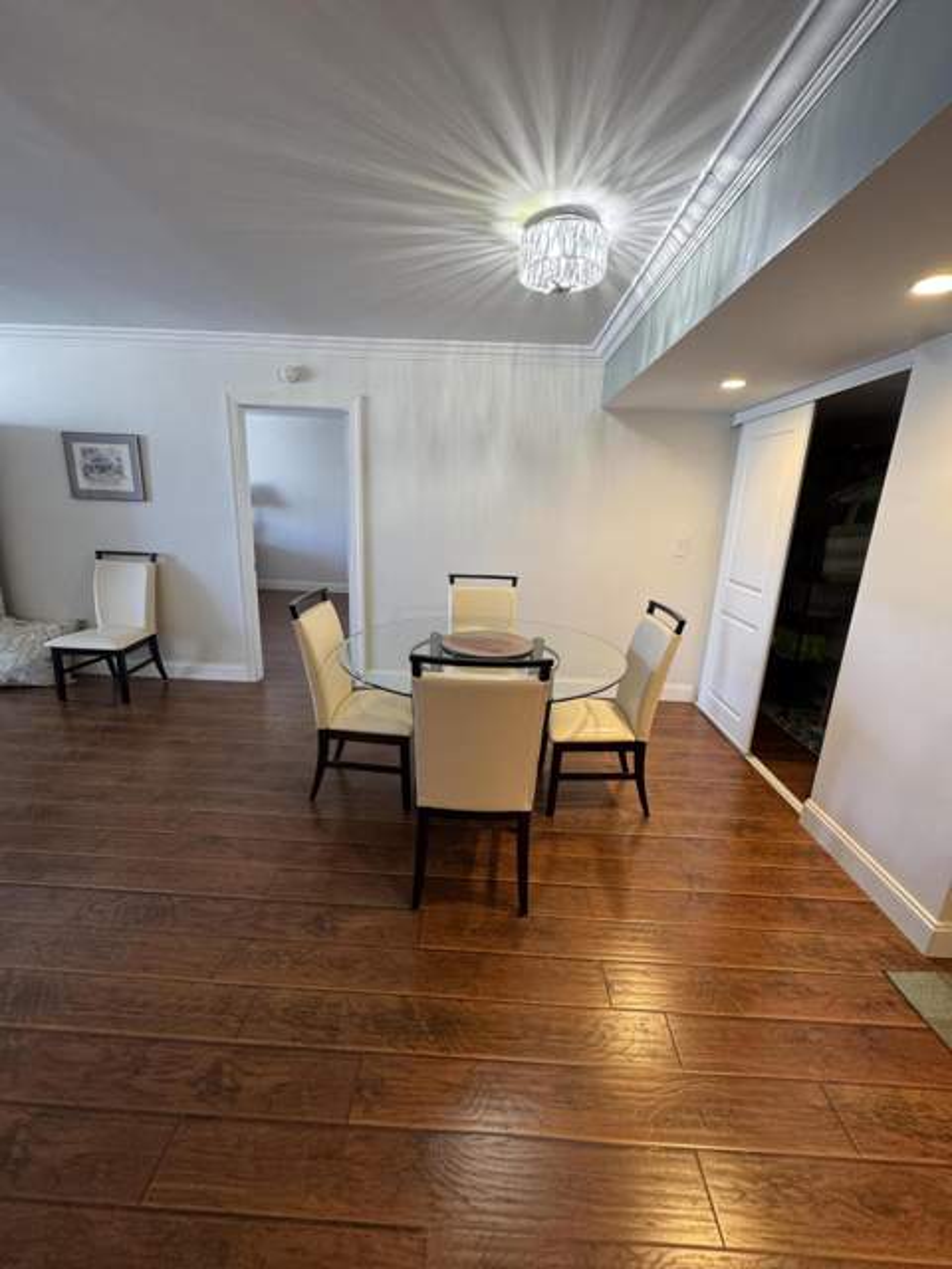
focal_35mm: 14
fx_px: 513
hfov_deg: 85.7
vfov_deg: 102.1
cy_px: 634
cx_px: 476
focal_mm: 2.22
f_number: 2.2
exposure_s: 1/60
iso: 200
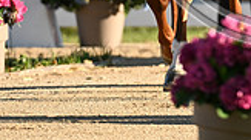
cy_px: -132
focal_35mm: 1234
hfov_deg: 1.8
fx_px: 8198
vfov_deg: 1.0
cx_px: 271
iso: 560
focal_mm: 330
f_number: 4.5
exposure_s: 1/1000
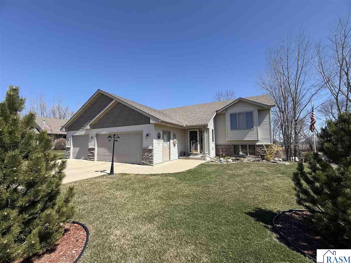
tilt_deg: +5.7
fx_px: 142
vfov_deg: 85.7
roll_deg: +0.0
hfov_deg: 102.1
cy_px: 132
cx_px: 176
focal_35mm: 14
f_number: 2.2
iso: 50
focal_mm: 2.22
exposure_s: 1/2024
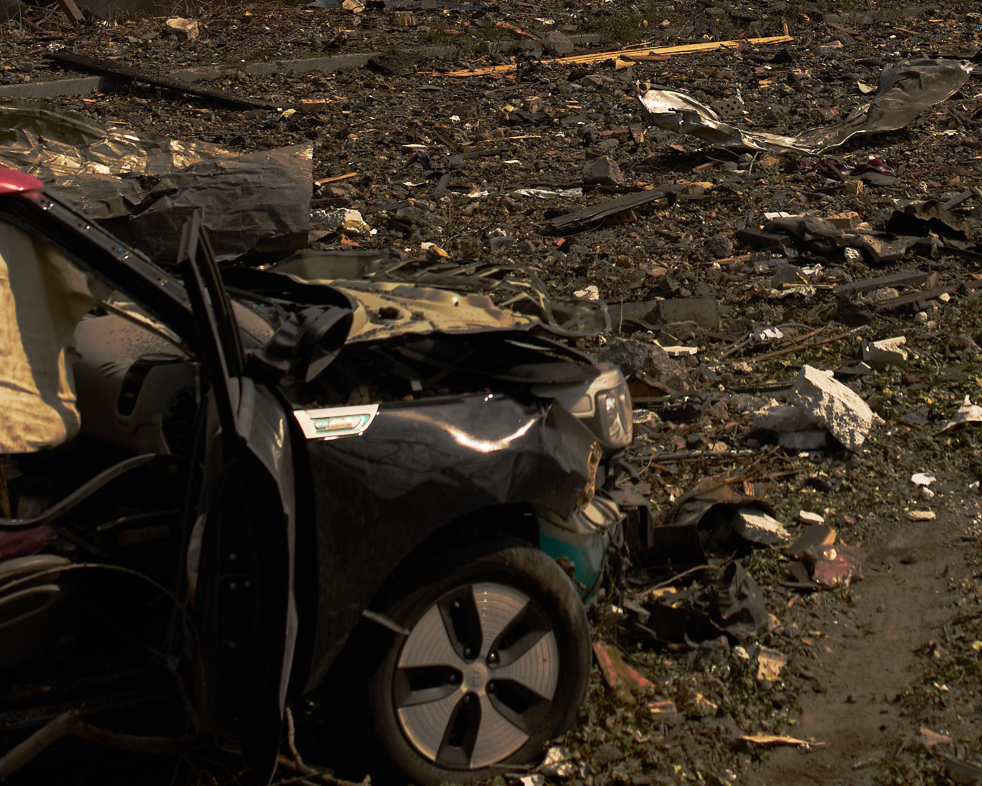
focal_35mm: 142
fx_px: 4127
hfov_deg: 13.5
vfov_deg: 10.7
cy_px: -125
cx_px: 819
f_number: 4
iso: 100
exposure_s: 1/3200
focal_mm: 35
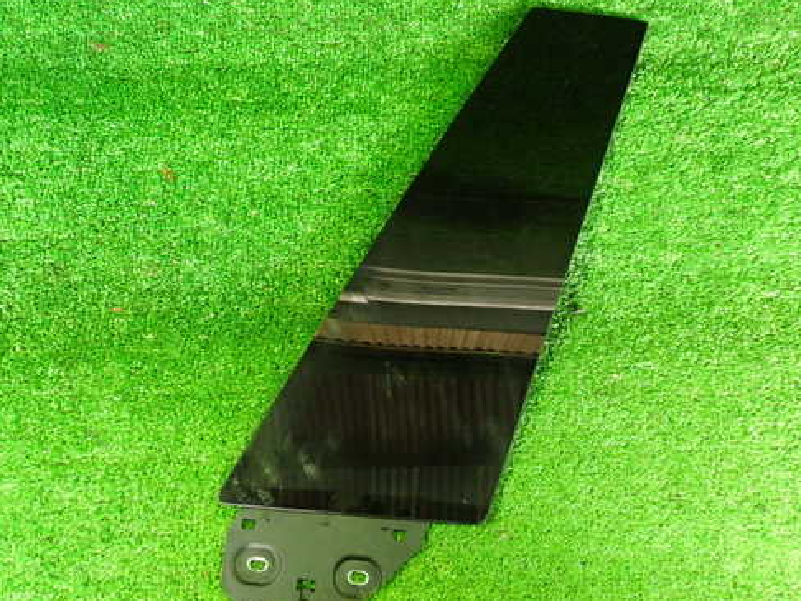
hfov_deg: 50.0
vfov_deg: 38.7
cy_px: 310
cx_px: 440
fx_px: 857
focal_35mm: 37
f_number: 2.3
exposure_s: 1/25
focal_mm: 5.4
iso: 800
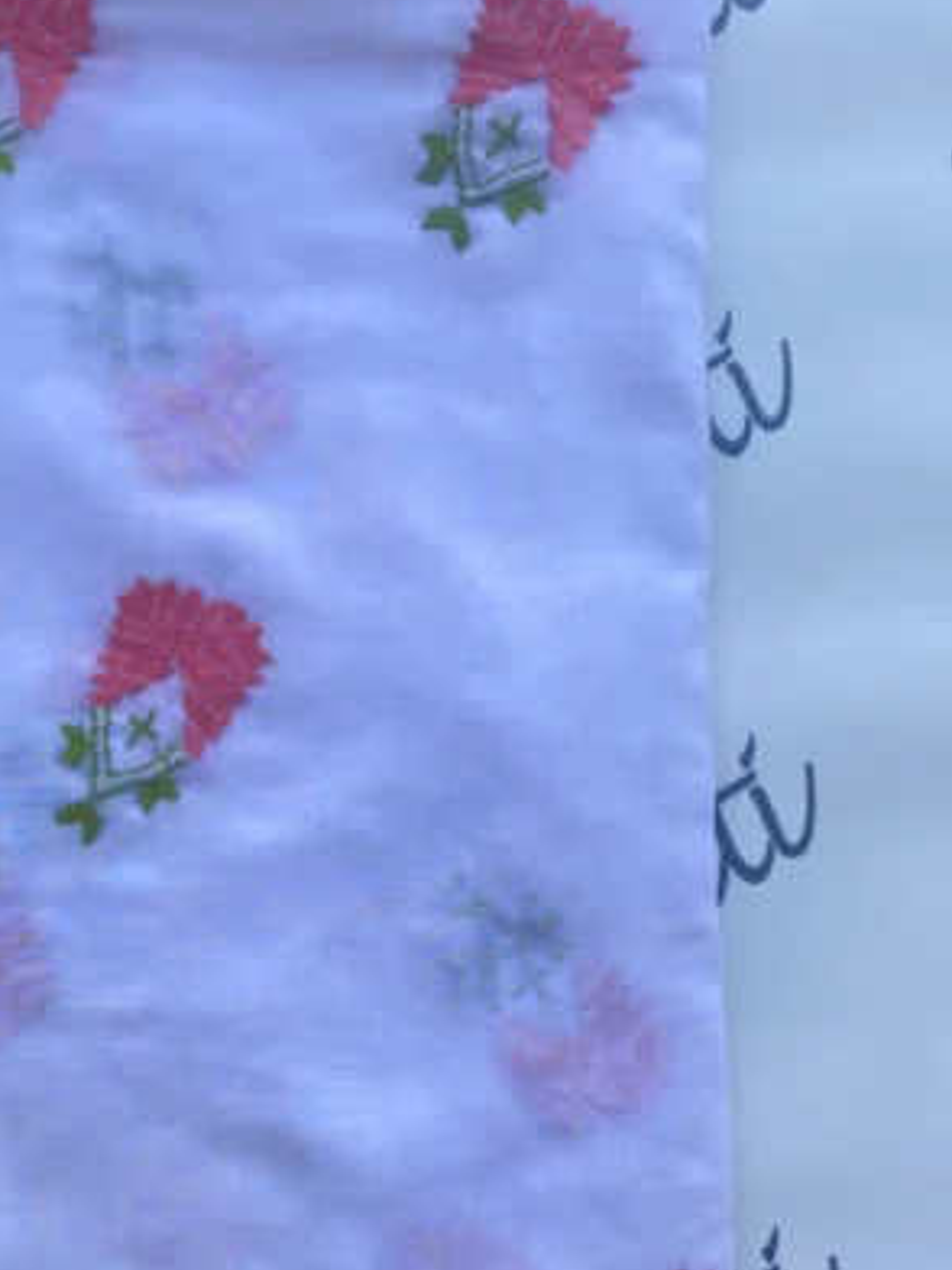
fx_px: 1943
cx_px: 188
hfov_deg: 27.0
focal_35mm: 53
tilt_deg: -88.6
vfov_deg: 35.5
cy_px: 933
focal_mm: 4.25
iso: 32
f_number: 1.8
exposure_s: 1/355
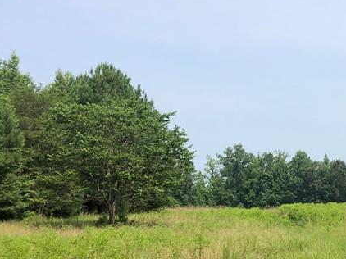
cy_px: 161
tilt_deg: +4.7
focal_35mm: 68
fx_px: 679
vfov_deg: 21.6
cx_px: 351
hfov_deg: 26.9
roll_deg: +0.6
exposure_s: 1/2525
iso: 20
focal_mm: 3.99
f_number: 1.8
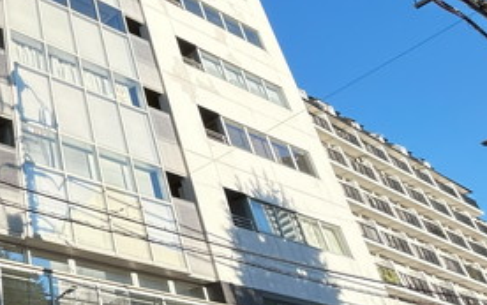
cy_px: 127
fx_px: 571
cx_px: -88
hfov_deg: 36.4
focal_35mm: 43
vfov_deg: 29.9
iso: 32
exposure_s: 1/195
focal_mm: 1.54
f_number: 2.4
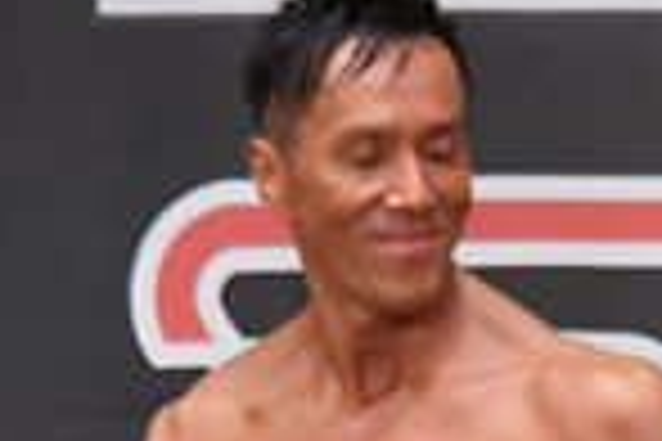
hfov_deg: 1.6
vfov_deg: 1.1
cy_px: 976
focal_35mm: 1262
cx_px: 934
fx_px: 23205
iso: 6400
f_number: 5.6
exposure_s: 1/400
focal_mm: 160
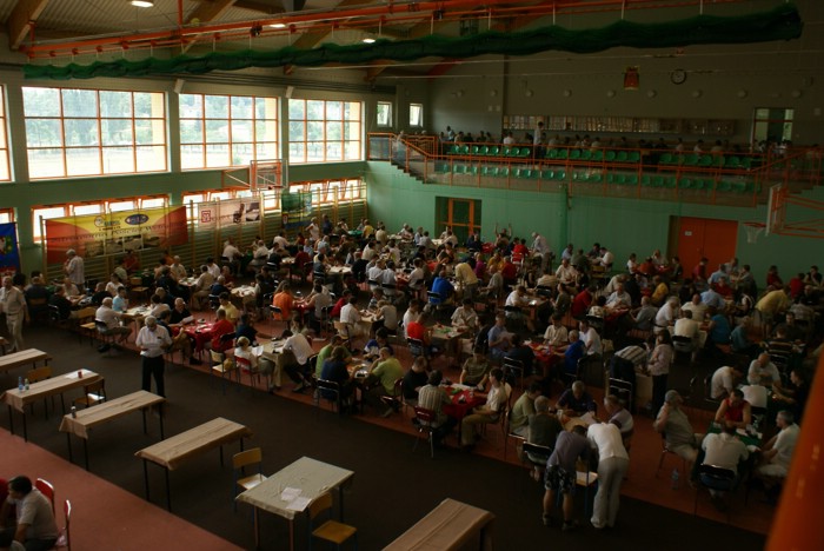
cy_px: 276
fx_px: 687
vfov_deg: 43.7
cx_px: 412
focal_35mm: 30
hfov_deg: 61.9
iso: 200
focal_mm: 20
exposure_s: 1/100
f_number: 5.6
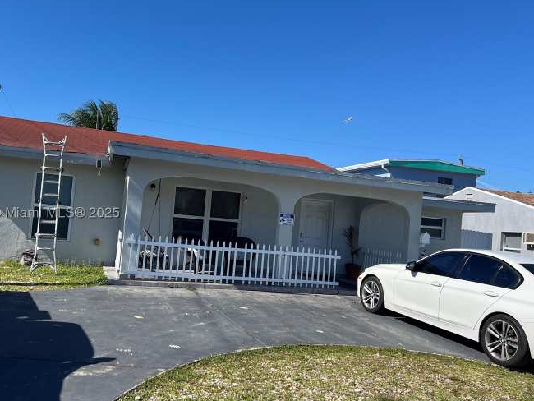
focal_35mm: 32
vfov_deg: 44.2
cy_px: 215
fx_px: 494
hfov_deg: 56.7
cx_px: 241
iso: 50
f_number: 1.5
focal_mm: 5.7
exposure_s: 1/3968
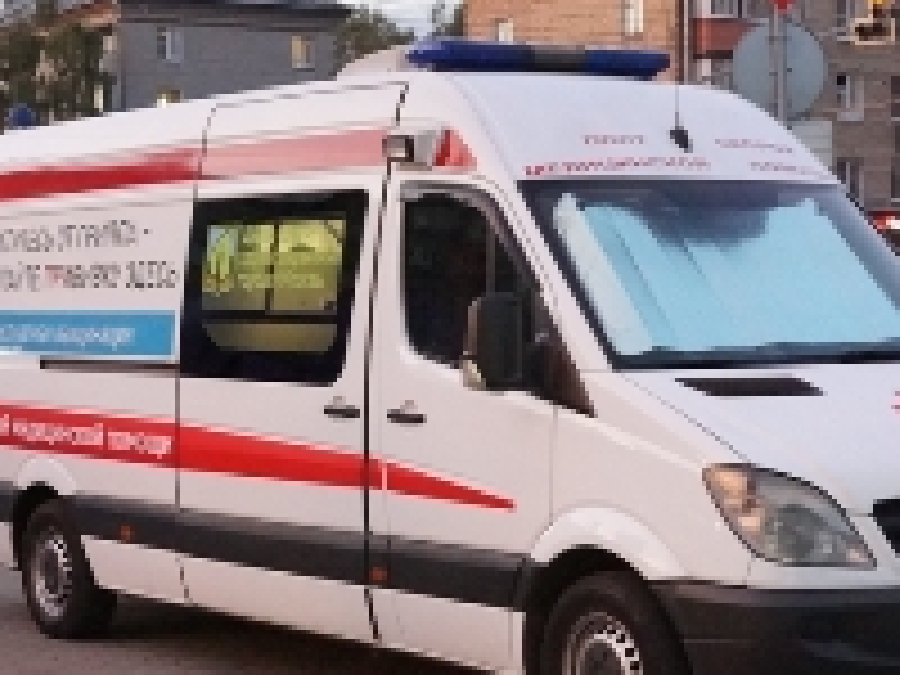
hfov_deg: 23.3
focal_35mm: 84
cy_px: 452
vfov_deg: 17.5
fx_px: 2184
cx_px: 400
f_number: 5
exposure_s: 1/100
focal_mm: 26
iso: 4000
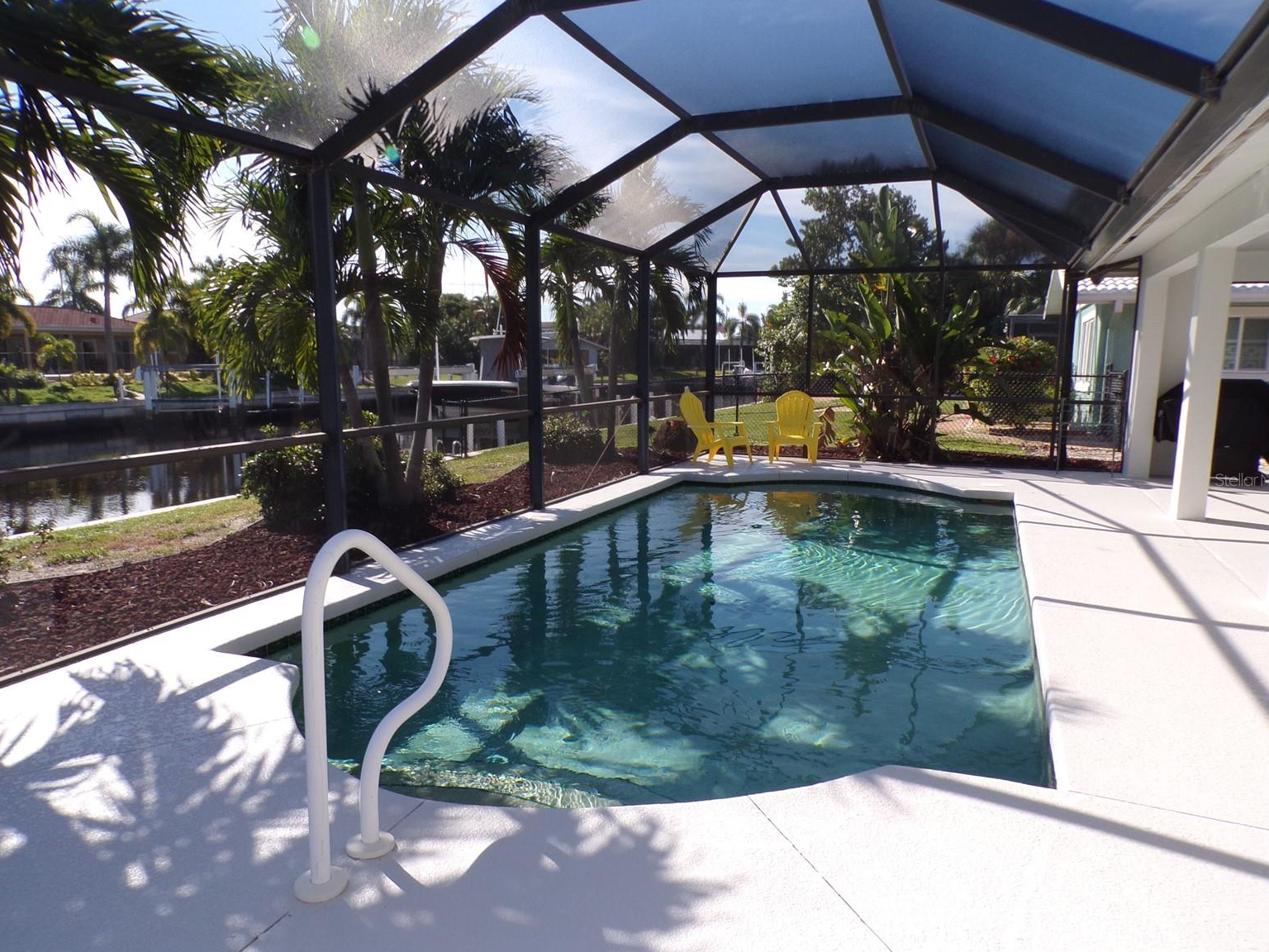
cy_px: 479
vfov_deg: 54.9
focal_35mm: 25
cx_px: 632
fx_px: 916
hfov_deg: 69.4
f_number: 5.8
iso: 80
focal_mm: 4.3
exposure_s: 1/140
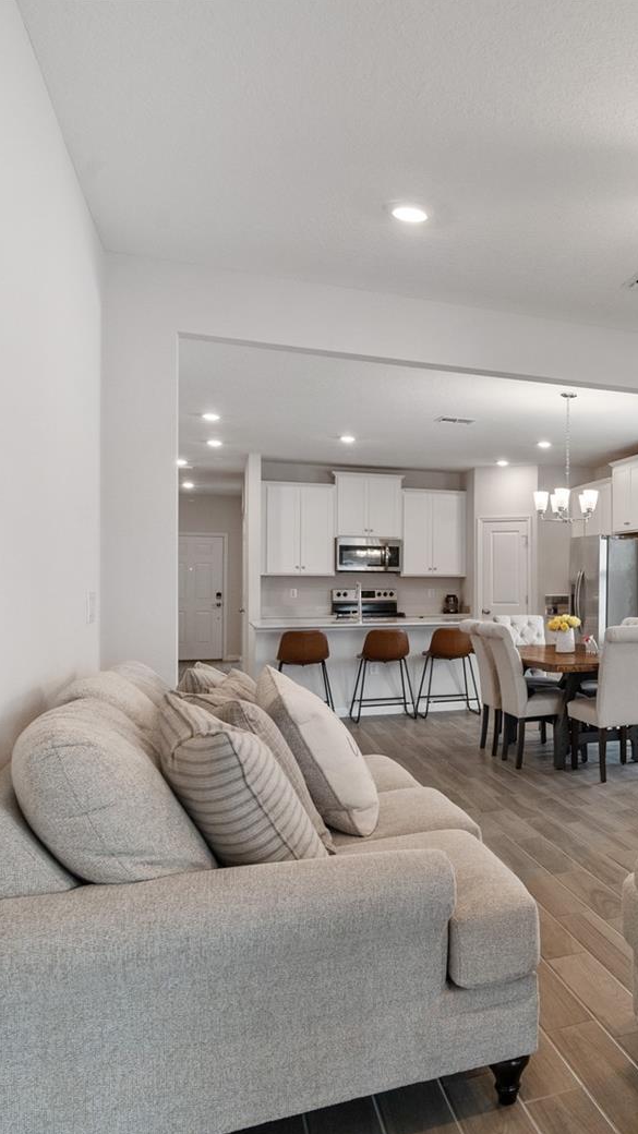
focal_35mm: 29
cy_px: 577
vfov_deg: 66.1
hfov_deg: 33.9
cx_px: 729
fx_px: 872
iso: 160
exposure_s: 1/15
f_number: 8
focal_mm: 18
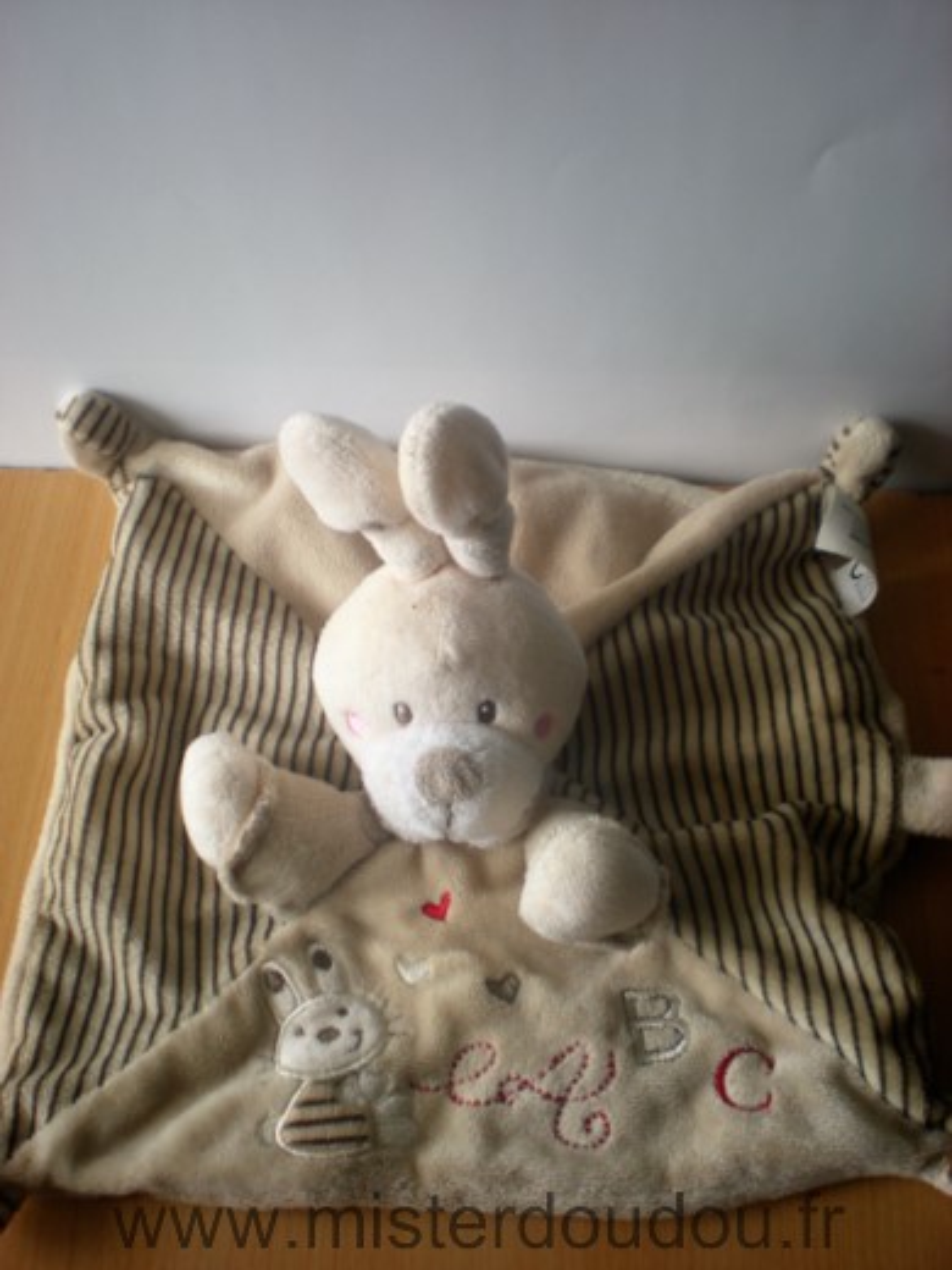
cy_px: 635
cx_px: 476
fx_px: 1393
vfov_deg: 49.0
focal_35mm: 38
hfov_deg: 37.7
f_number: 3.1
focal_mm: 6.3
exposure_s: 1/17.5
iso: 64
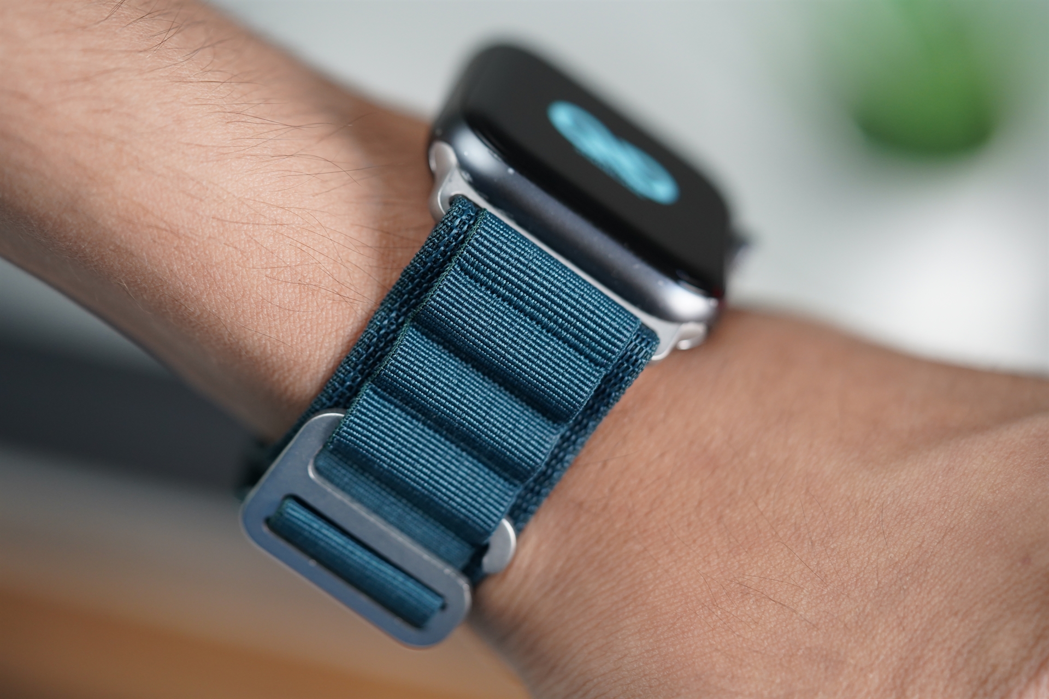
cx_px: 524
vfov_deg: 15.2
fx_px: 2622
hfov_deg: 22.6
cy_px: 350
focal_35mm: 90
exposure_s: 1/45
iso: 1250
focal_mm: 90
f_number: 2.8
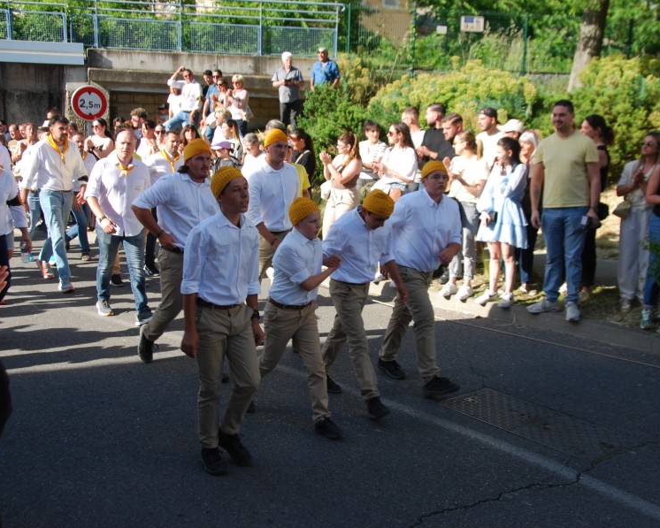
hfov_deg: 42.0
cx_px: 342
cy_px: 264
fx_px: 860
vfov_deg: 34.2
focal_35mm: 44
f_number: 6.3
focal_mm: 26
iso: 100
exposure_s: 1/160
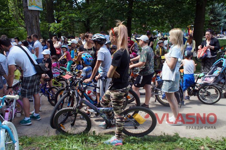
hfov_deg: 62.0
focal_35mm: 30
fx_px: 188
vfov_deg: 43.5
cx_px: 113
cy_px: 75
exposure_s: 1/100
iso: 100
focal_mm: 20
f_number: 5
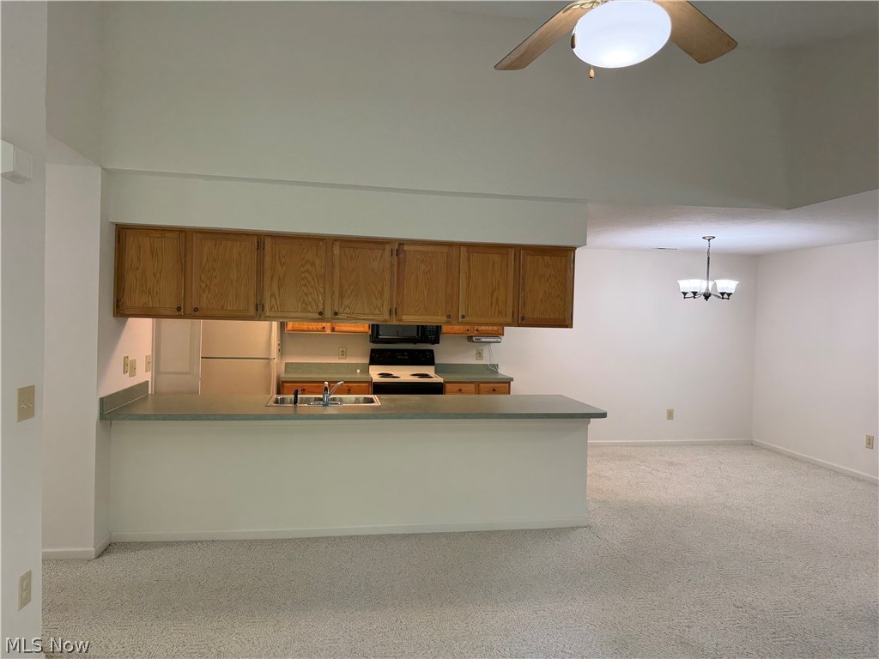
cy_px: 330
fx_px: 609
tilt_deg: -2.0
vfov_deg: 56.8
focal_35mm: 24
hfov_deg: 71.6
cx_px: 440
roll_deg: -1.1
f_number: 1.78
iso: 200
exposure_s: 1/120
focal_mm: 6.76
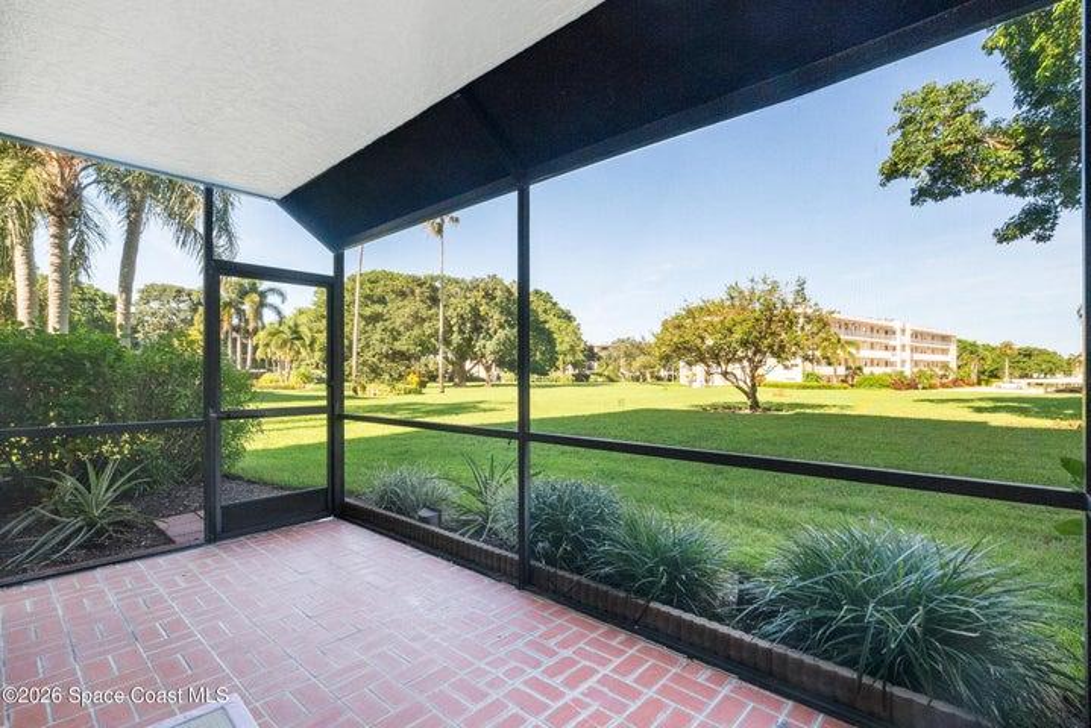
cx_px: 546
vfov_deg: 73.8
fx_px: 485
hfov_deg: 96.7
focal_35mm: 16
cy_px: 364
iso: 2000
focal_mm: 16
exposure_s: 1/15
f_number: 8
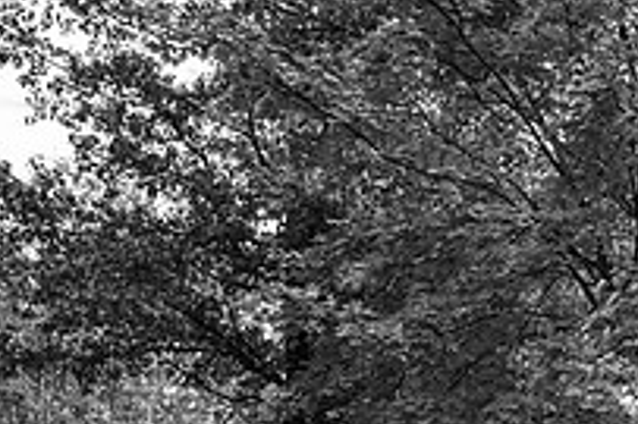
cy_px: 545
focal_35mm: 92
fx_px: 1629
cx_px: 748
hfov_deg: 20.8
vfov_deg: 14.3
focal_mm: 32
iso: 400
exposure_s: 1/250
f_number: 5.6
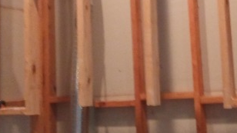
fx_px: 408
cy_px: 0
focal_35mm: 65
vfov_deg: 18.1
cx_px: 166
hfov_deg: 32.0
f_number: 2
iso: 738
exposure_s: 1/24
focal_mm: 3.54
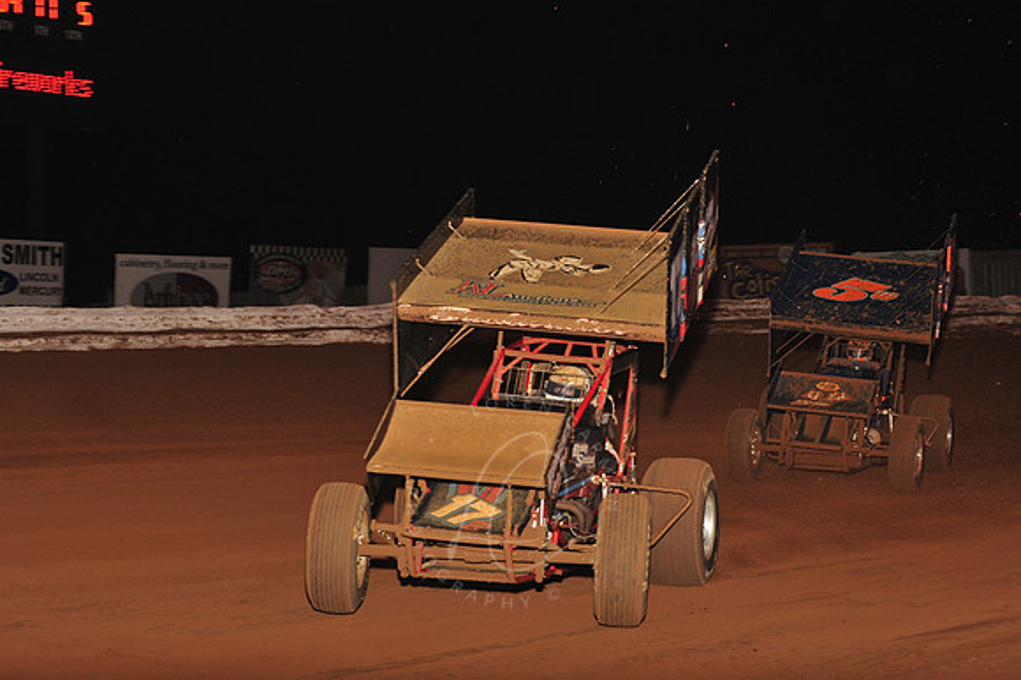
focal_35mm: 80
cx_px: 510
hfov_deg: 25.4
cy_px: 340
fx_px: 2268
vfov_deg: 17.0
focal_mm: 80
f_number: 7.1
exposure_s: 1/320
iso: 1000
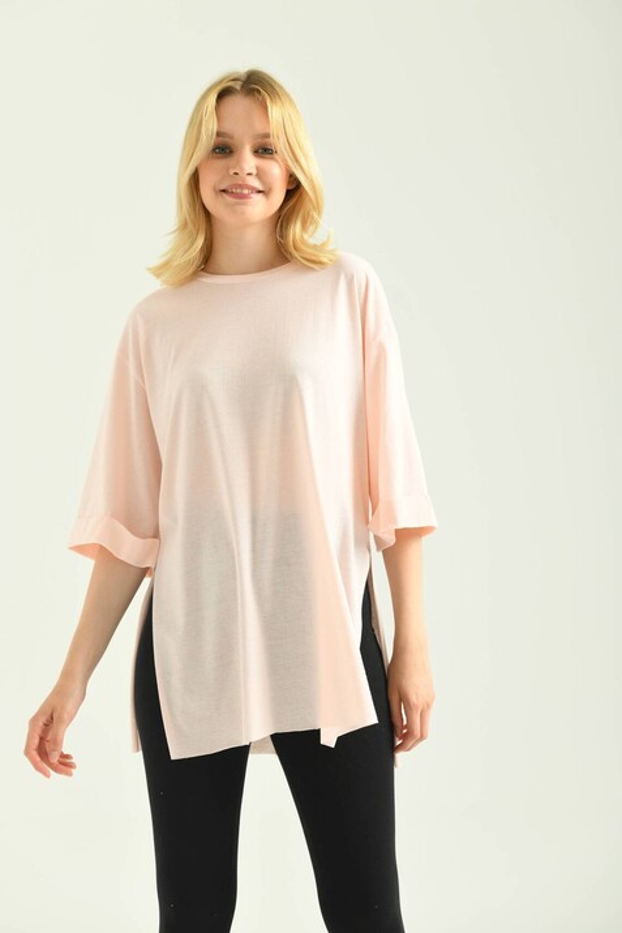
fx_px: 2228
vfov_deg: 23.6
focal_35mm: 86
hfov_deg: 15.9
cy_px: 445
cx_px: 305
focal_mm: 82
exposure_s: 1/160
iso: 125
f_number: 5.6
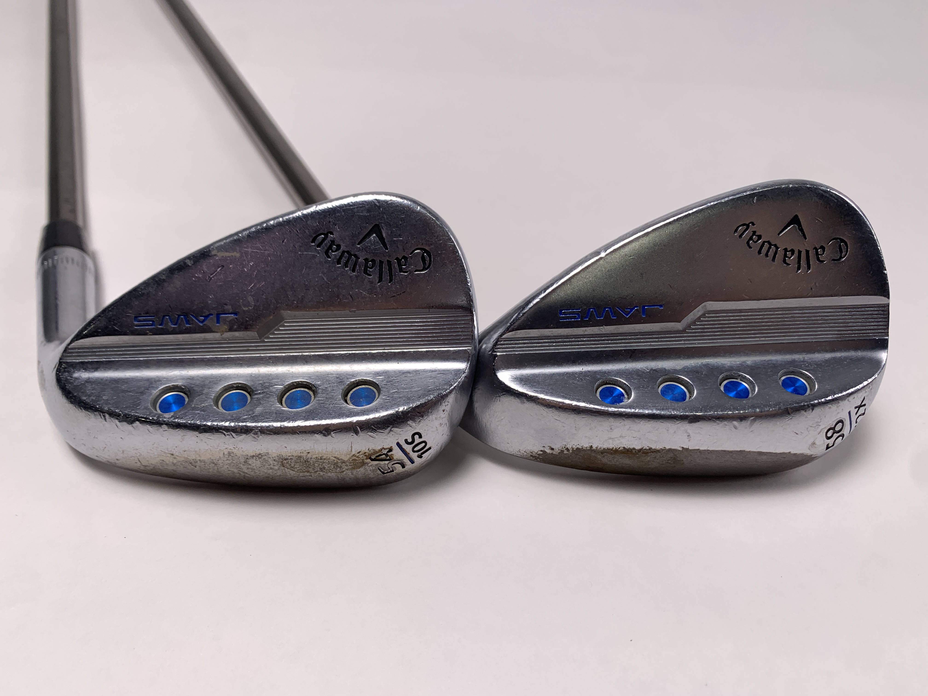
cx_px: 464
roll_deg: -1.1
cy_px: 348
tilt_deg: -39.8
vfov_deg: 53.1
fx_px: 697
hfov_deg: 67.3
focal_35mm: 26
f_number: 1.8
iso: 25
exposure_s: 1/316
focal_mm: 4.25
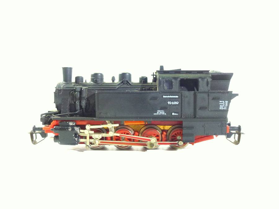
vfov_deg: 42.9
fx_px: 266
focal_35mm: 33
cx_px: 140
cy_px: 104
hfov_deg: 55.4
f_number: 3.6
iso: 200
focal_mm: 5.9
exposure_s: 1/40
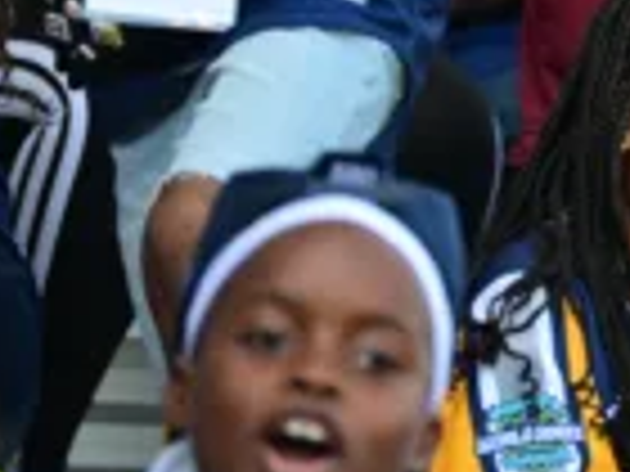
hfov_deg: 5.2
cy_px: -90
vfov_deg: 3.9
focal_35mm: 376
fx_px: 6843
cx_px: 994
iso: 1600
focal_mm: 122
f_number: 2.8
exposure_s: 1/3200
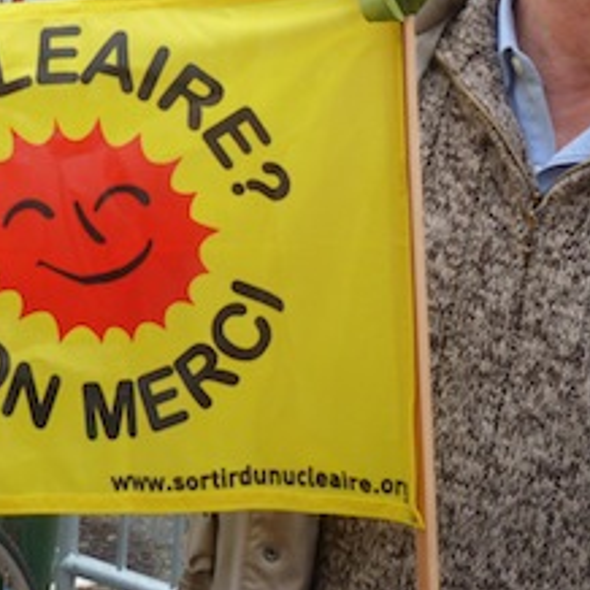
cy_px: 99
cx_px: 249
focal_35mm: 87
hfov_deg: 19.9
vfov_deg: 19.7
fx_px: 1678
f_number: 3.7
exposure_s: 1/80
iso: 80
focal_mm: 6.9
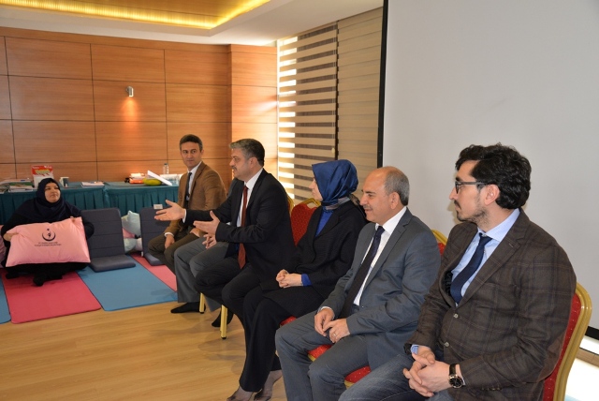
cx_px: 300
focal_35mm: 32
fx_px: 533
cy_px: 200
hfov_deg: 58.7
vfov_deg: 41.2
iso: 1250
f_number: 5.6
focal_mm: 32
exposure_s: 1/60
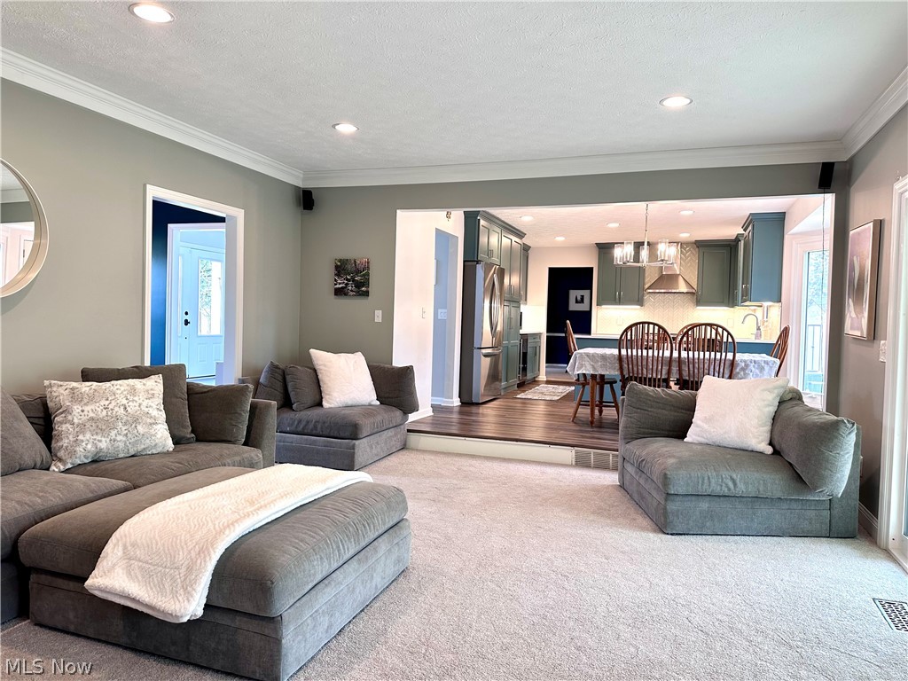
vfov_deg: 56.8
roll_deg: -1.3
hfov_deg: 71.6
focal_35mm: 24
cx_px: 454
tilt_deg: -2.0
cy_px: 340
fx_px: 630
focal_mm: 6.86
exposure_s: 1/60
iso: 125
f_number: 1.78
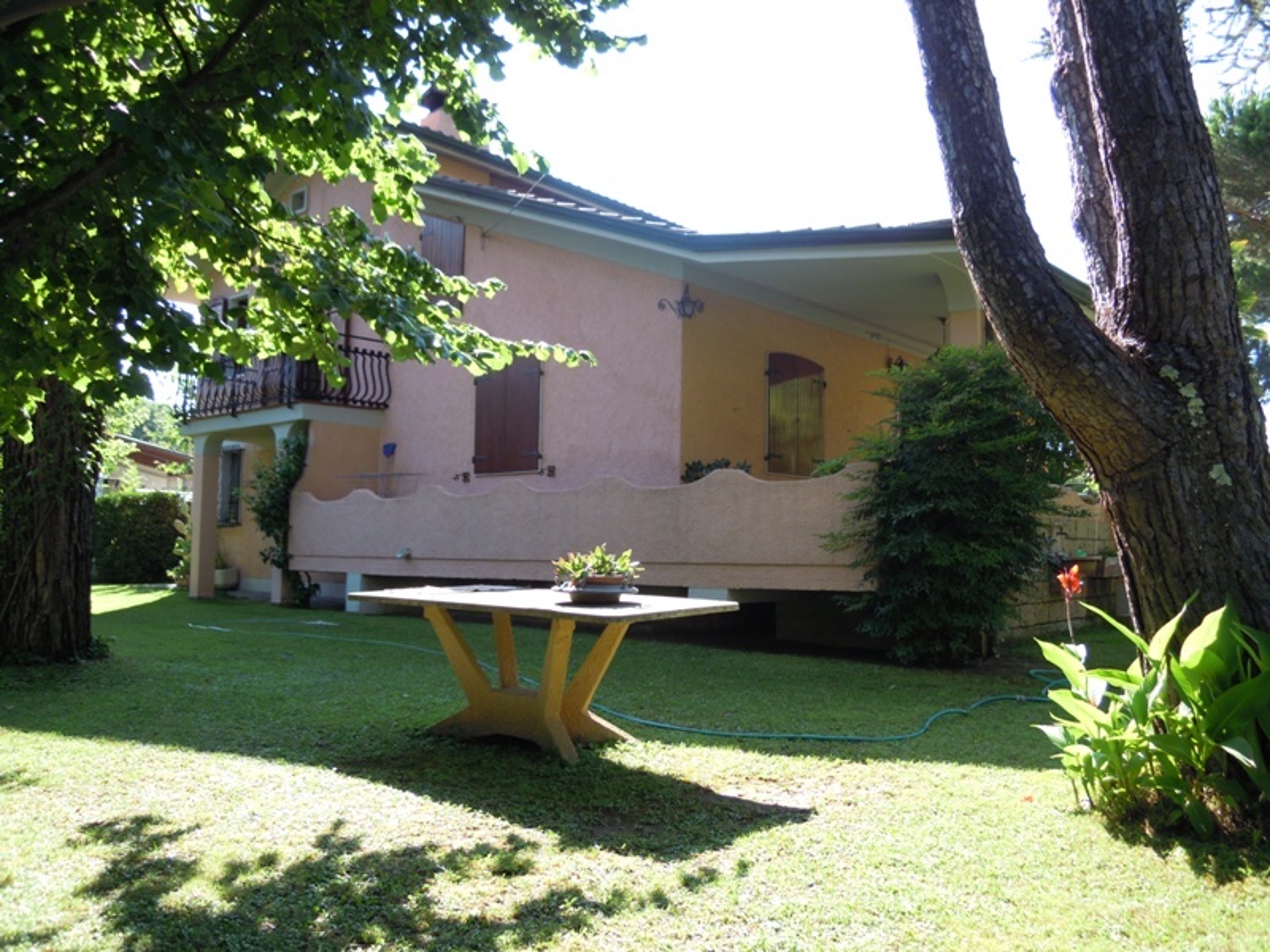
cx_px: 635
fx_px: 1027
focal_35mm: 28
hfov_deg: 63.4
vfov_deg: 49.7
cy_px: 476
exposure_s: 1/250
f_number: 2.7
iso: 100
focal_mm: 5
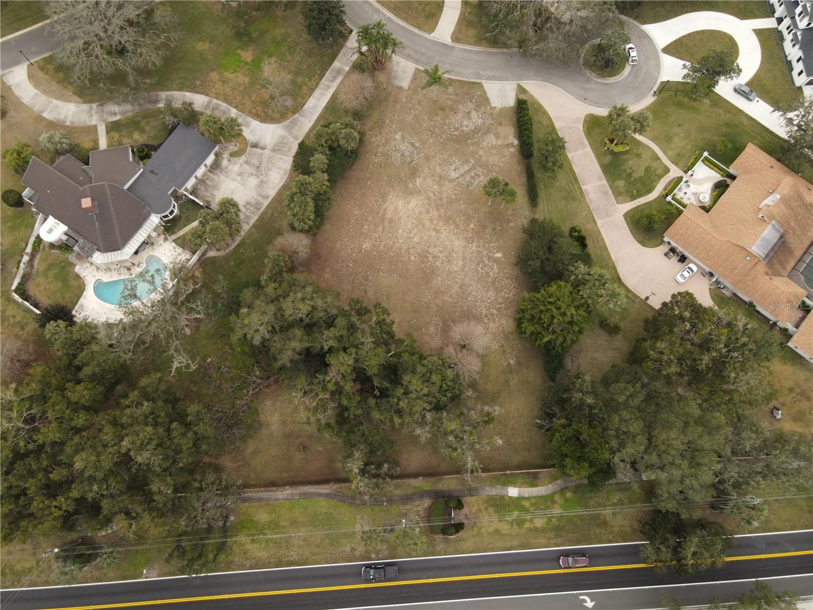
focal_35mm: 24
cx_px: 406
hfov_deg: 71.6
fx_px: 564
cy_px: 305
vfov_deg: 56.8
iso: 400
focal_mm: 4.5
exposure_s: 1/320
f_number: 2.8
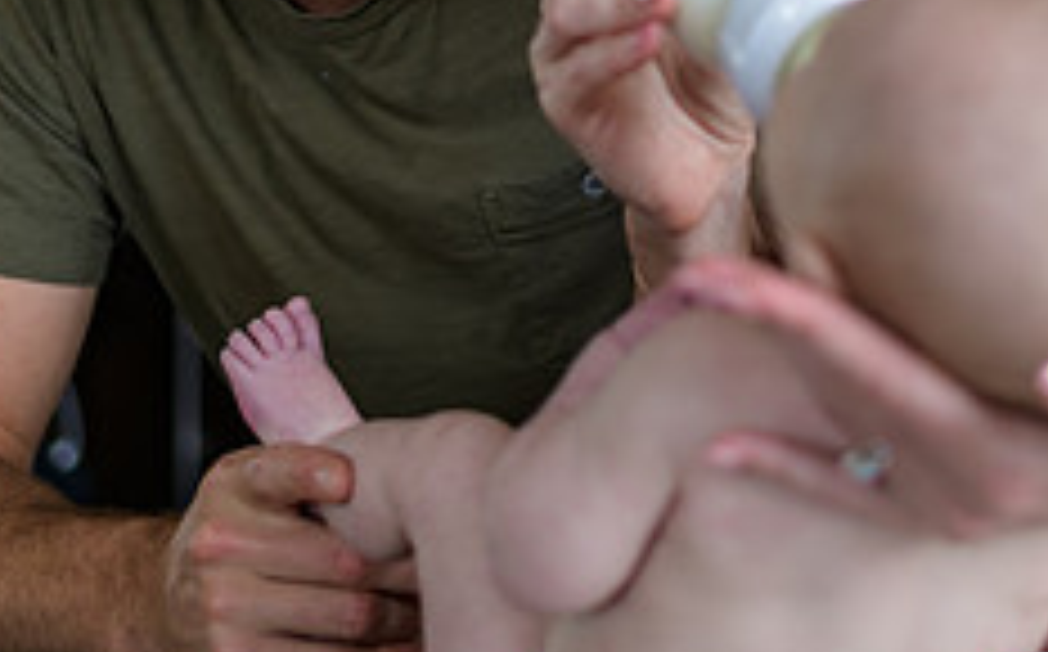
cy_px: -173
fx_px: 2539
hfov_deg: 23.2
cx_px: 733
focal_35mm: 89
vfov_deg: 14.1
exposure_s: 1/125
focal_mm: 35
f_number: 2
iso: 200
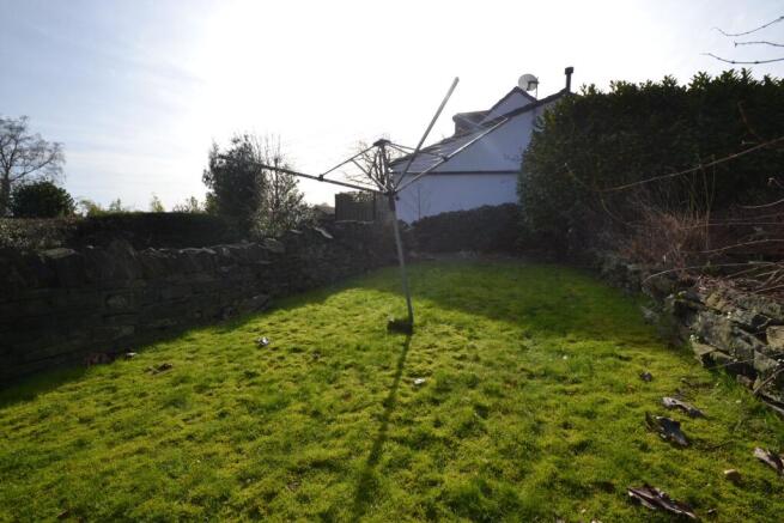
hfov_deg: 100.4
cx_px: 392
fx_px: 327
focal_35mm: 15
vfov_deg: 77.4
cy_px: 262
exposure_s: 1/200
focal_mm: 10
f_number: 7.1
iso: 100
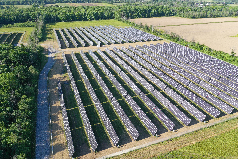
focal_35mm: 28
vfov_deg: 46.4
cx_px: 119
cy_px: 80
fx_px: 185
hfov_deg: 65.5
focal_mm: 10.26
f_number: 3.5
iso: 100
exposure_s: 1/500
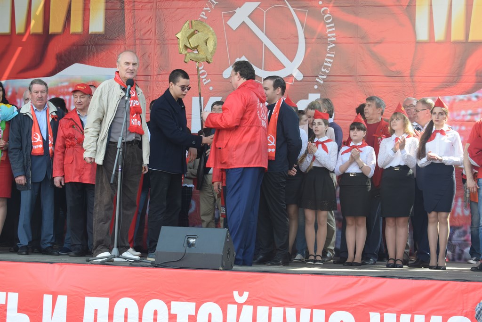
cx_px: 241
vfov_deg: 16.6
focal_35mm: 82
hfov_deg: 24.6
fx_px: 1105
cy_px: 161
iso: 400
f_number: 7.1
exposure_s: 1/200
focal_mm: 55
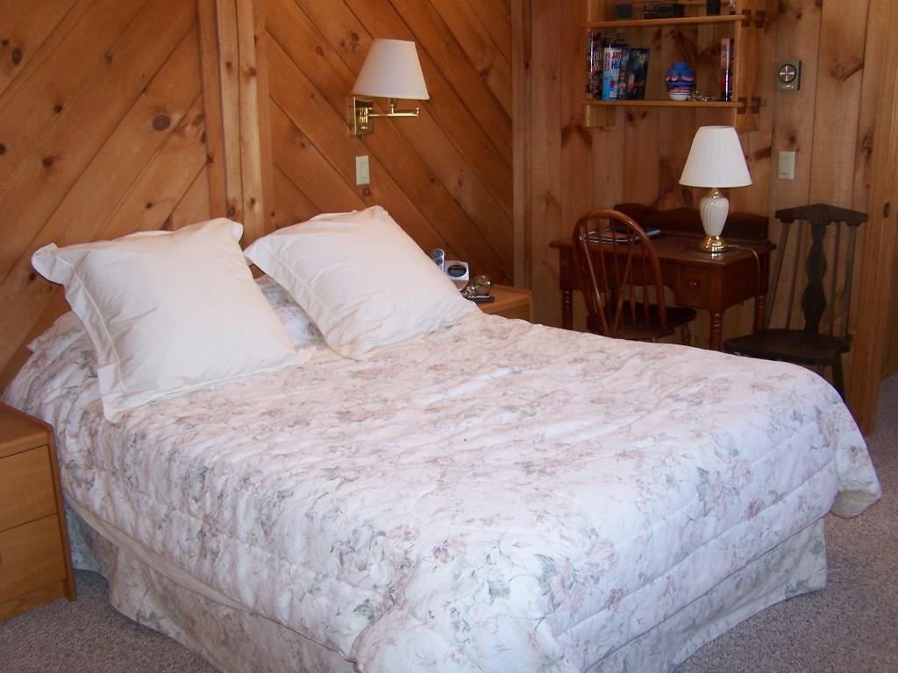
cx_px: 449
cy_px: 336
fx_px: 986
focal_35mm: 38
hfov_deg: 49.0
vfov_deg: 37.7
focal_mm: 6.3
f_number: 2.8
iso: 140
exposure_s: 1/60
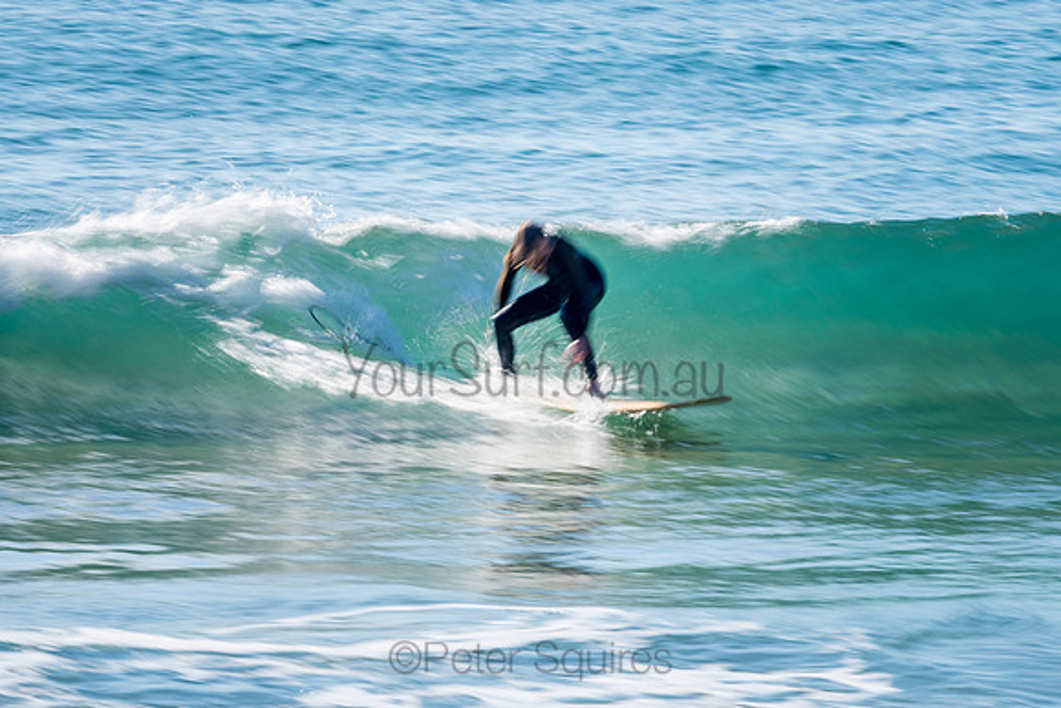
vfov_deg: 2.3
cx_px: 542
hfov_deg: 3.4
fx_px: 17644
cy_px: 346
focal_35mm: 599
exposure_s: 1/20
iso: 31
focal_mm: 500
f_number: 22
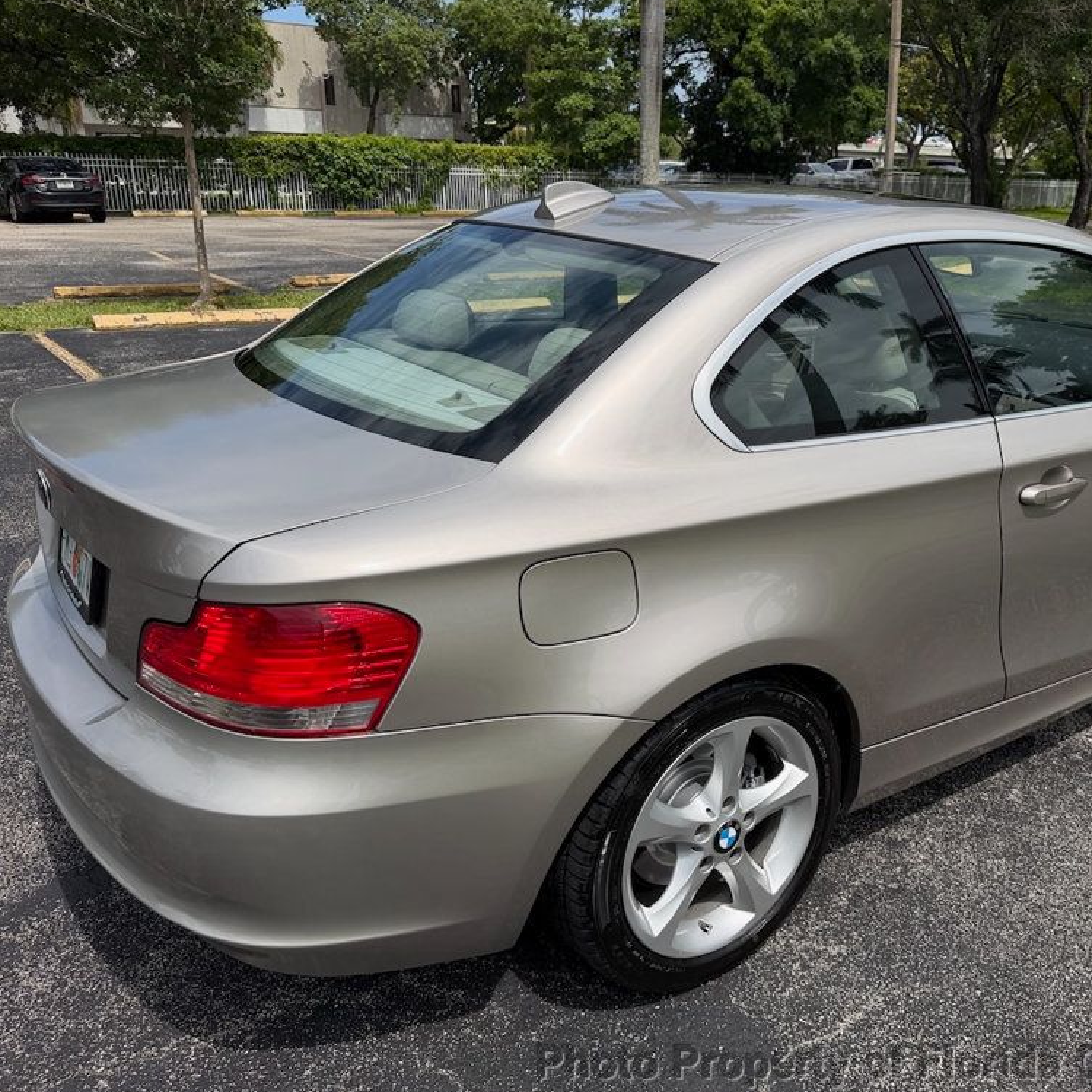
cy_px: 553
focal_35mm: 29
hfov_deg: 54.8
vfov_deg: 55.6
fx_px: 1035
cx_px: 698
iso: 125
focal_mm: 6.76
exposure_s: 1/8130
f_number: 1.78
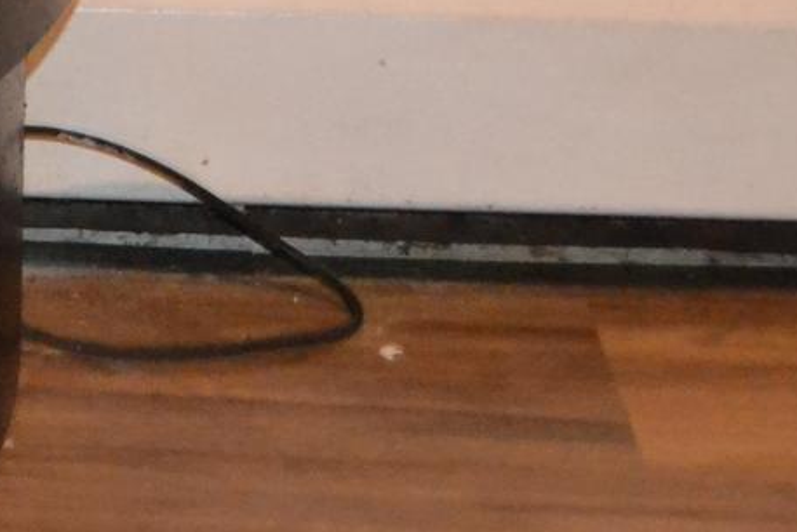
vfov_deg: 6.7
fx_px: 4453
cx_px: -569
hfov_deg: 9.8
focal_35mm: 201
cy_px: -392
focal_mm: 30
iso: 3200
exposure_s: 1/60
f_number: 4.5
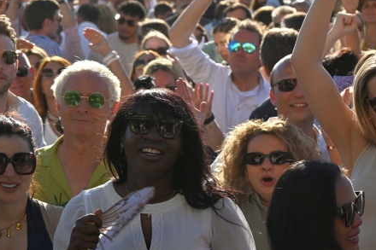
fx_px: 1472
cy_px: 228
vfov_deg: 9.7
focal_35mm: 141
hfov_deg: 14.3
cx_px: 377
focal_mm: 66
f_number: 6
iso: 200
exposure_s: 1/640
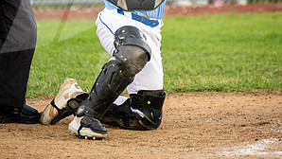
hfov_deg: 3.4
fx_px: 4736
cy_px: -37
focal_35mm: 633
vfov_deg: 1.9
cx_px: 141
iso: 2000
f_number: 5.6
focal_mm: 400
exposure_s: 1/800
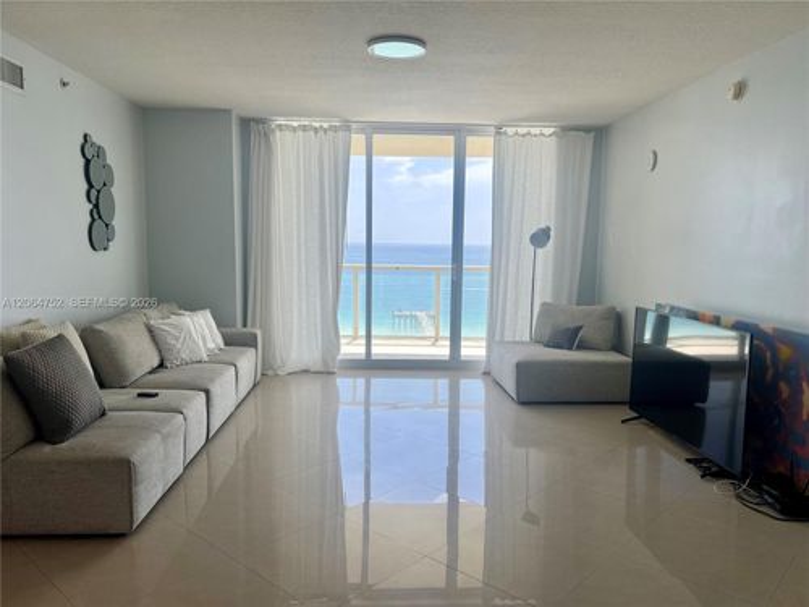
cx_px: 404
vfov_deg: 53.1
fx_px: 608
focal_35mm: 26
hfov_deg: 67.3
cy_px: 304
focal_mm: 5.7
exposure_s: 1/552
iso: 50
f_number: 1.5
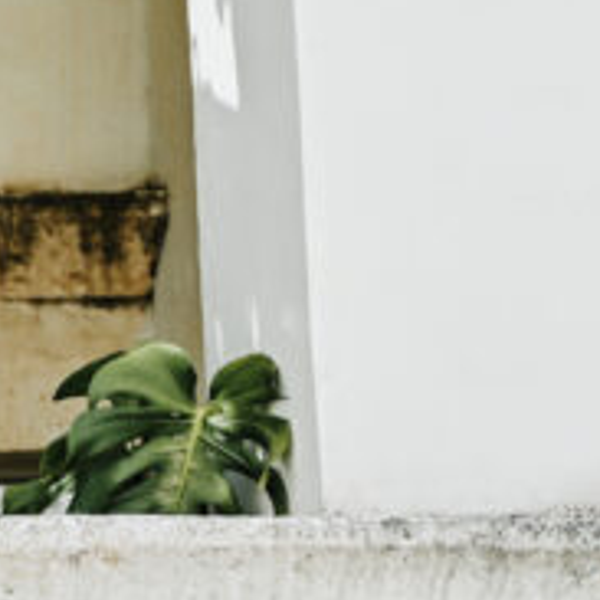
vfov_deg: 5.3
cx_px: -813
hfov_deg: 5.2
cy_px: -290
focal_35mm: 326
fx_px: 6393
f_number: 5
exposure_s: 1/800
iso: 320
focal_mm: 70
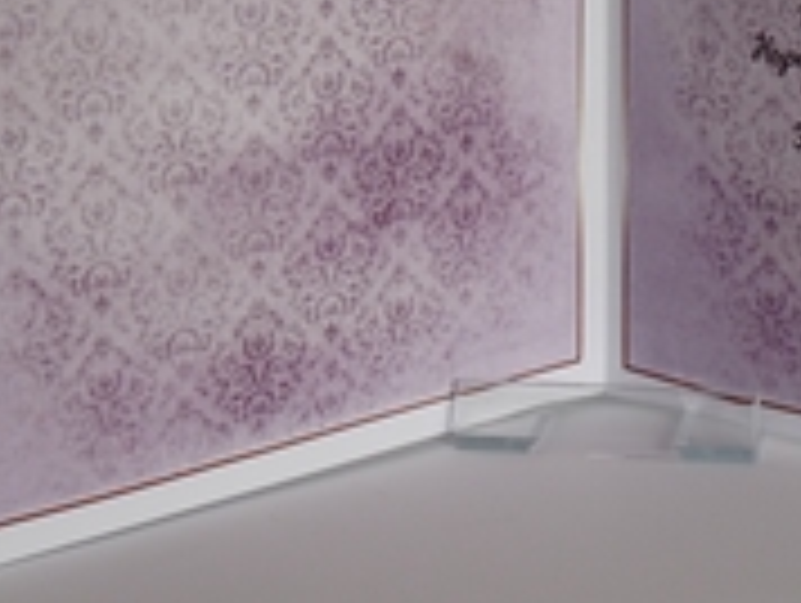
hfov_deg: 17.6
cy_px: 2
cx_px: 598
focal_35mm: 111
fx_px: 2572
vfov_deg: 13.2
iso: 80
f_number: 4.5
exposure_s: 1/50
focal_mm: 7.58
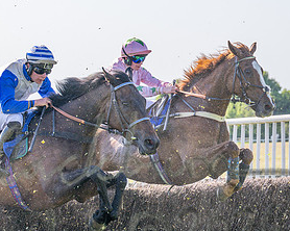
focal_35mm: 160
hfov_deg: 11.9
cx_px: -3
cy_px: 125
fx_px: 1372
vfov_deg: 9.6
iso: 200
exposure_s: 1/1600
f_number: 4
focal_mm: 70
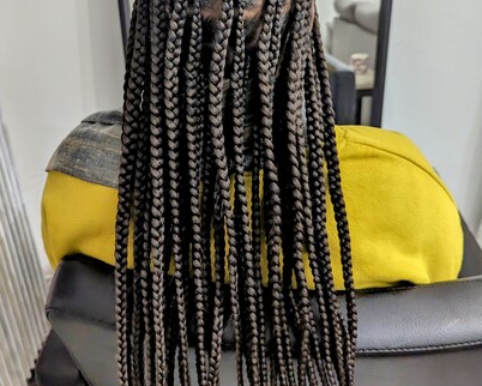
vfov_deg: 41.9
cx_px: 228
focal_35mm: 35
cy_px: 143
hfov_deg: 51.5
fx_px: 500
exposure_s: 1/36
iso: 808
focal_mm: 6.81
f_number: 1.85
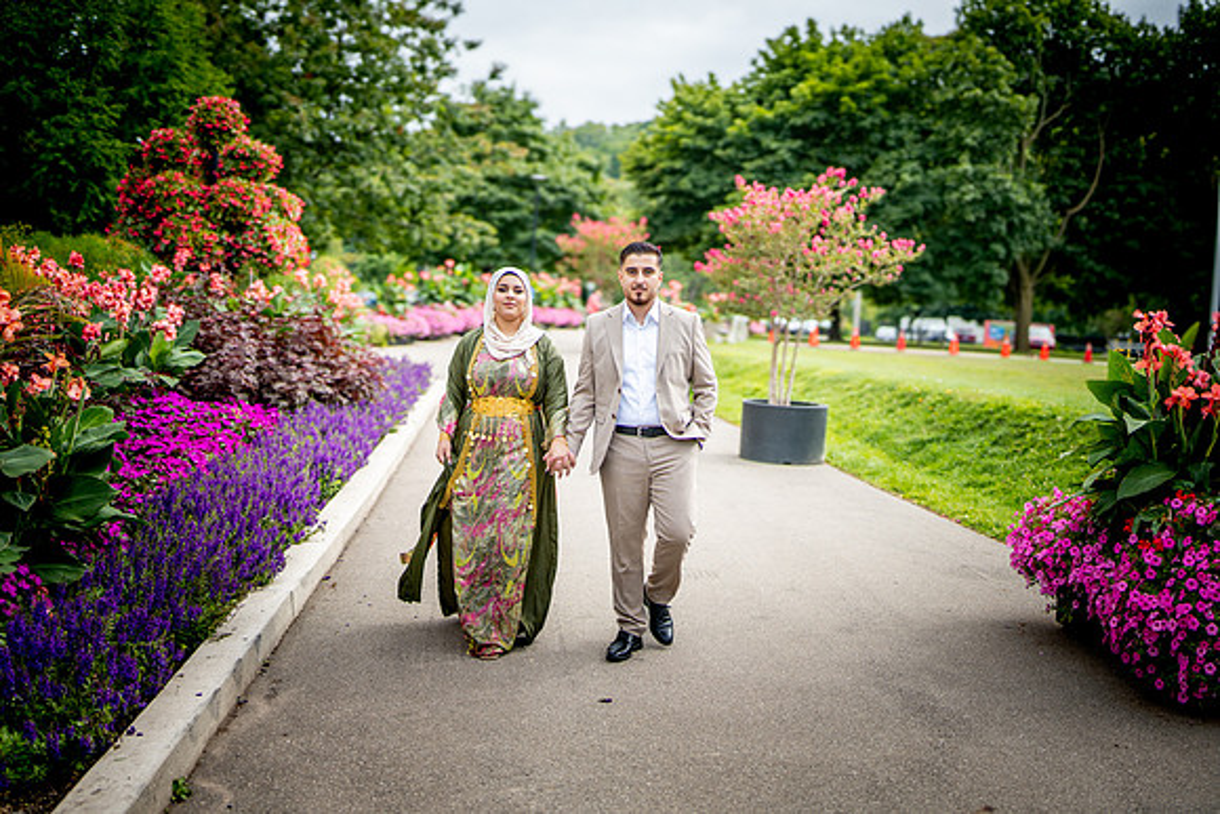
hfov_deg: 54.4
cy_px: 407
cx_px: 610
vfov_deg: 37.9
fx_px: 1186
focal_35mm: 35
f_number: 1.2
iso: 200
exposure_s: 1/8000
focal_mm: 35
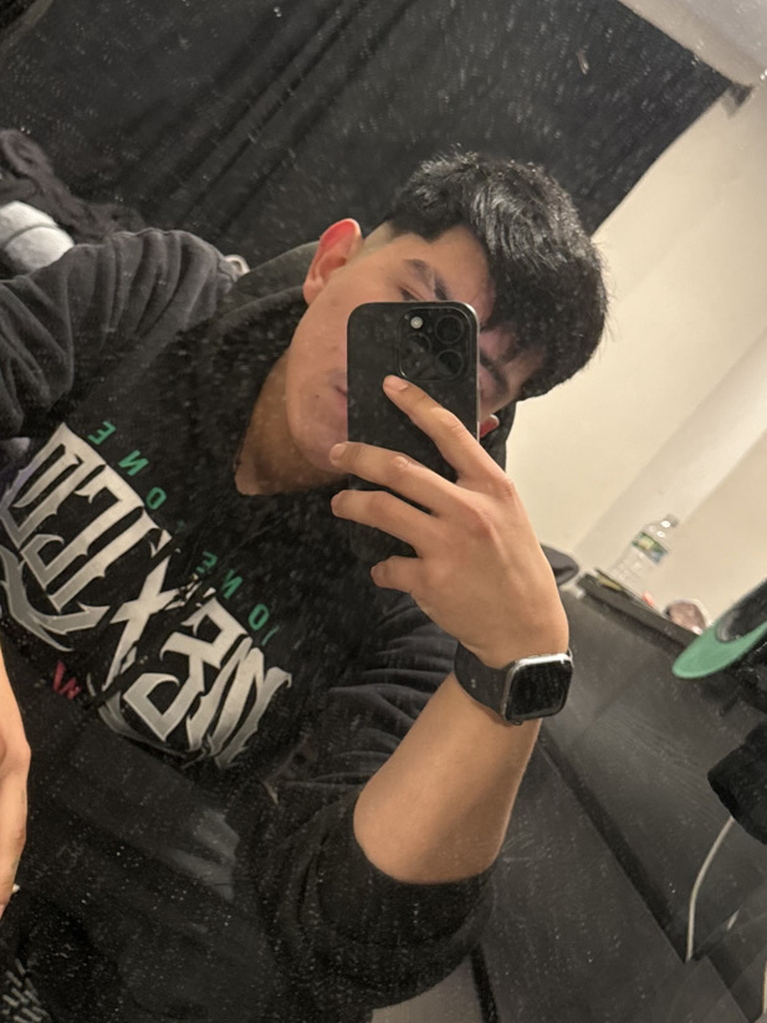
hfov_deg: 34.1
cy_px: 450
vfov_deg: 44.7
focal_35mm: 42
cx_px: 272
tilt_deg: -12.3
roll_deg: -39.8
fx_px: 1241
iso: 640
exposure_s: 1/40
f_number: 1.78
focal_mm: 6.86
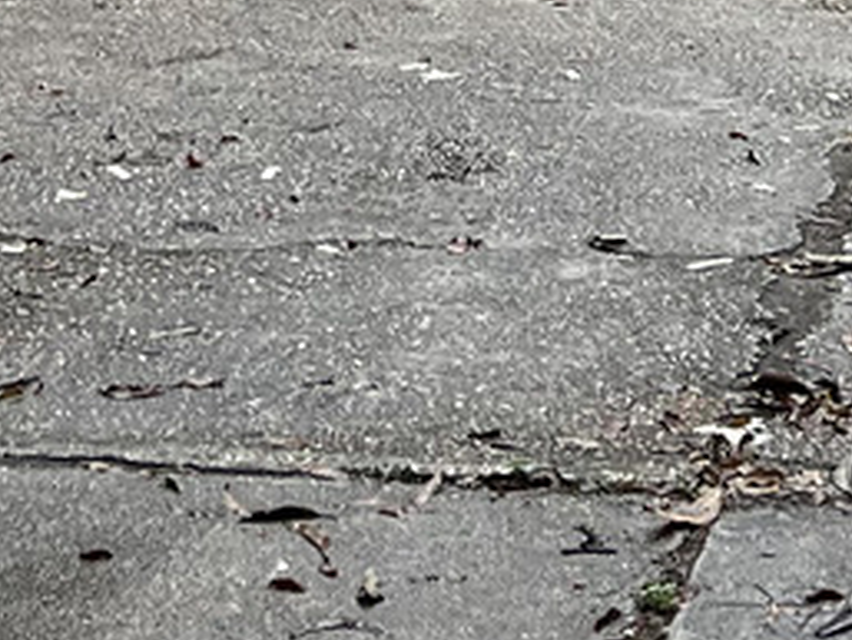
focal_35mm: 162
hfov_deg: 12.2
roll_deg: -0.7
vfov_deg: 8.3
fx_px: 3989
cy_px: -982
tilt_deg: +4.7
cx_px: 540
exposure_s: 1/753
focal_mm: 5.7
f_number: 1.5
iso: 50
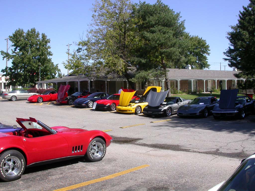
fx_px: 280
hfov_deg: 49.0
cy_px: 96
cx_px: 128
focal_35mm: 38
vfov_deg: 37.7
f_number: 6.7
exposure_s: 1/288
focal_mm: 7.85
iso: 100
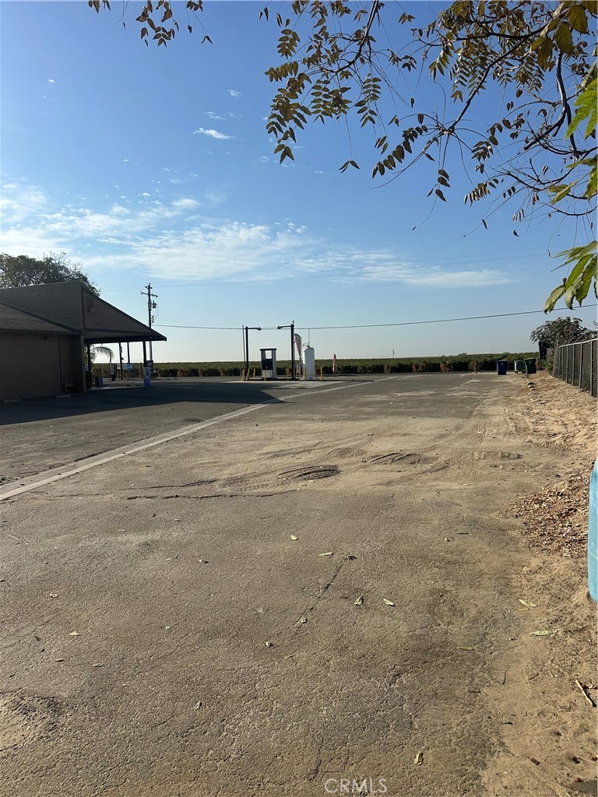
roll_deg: +2.2
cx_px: 299
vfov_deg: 71.6
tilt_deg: -3.6
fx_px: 553
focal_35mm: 24
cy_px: 398
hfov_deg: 56.8
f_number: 1.78
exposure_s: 1/8197
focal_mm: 6.86
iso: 80
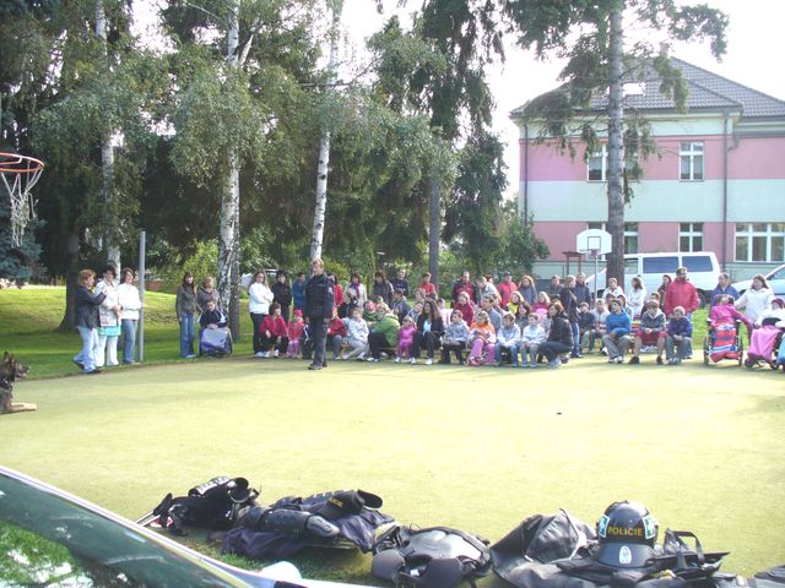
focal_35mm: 37
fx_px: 839
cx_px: 392
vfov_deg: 38.7
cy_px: 294
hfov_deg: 50.1
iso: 80
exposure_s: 1/125
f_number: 2.8
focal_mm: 6.1
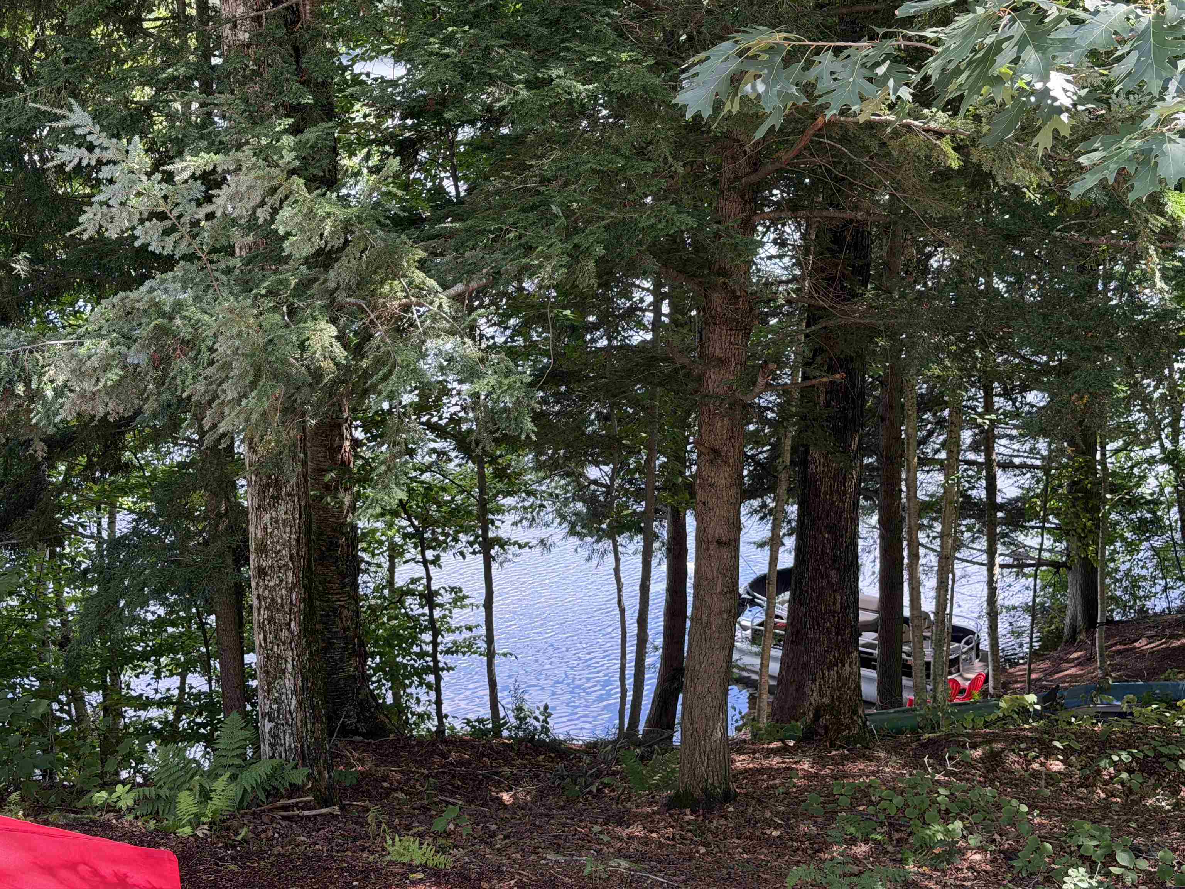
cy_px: 444
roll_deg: -0.9
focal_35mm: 48
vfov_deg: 30.3
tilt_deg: -14.8
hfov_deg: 39.7
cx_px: 592
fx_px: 1643
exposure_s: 1/172
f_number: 1.78
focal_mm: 6.76
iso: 64
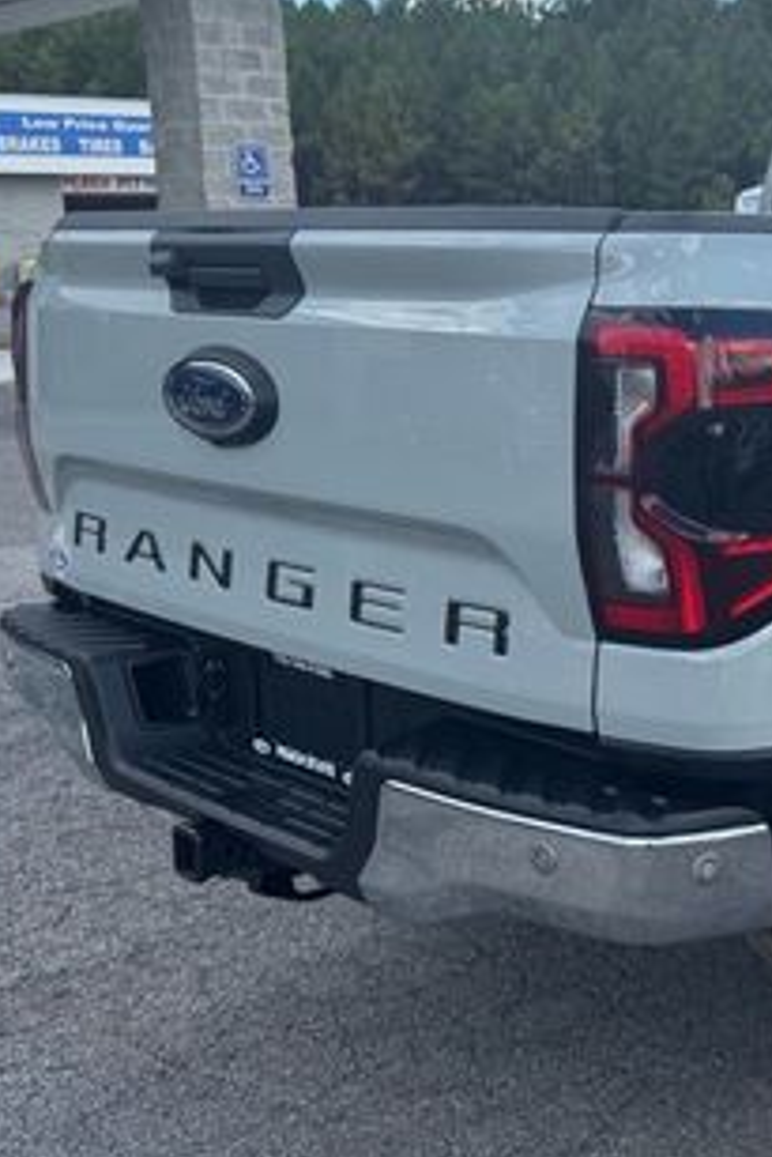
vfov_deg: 38.1
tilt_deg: -8.4
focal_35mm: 52
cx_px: 983
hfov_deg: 23.3
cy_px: 475
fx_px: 1671
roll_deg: +1.7
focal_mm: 6.76
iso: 80
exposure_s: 1/1637
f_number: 1.78
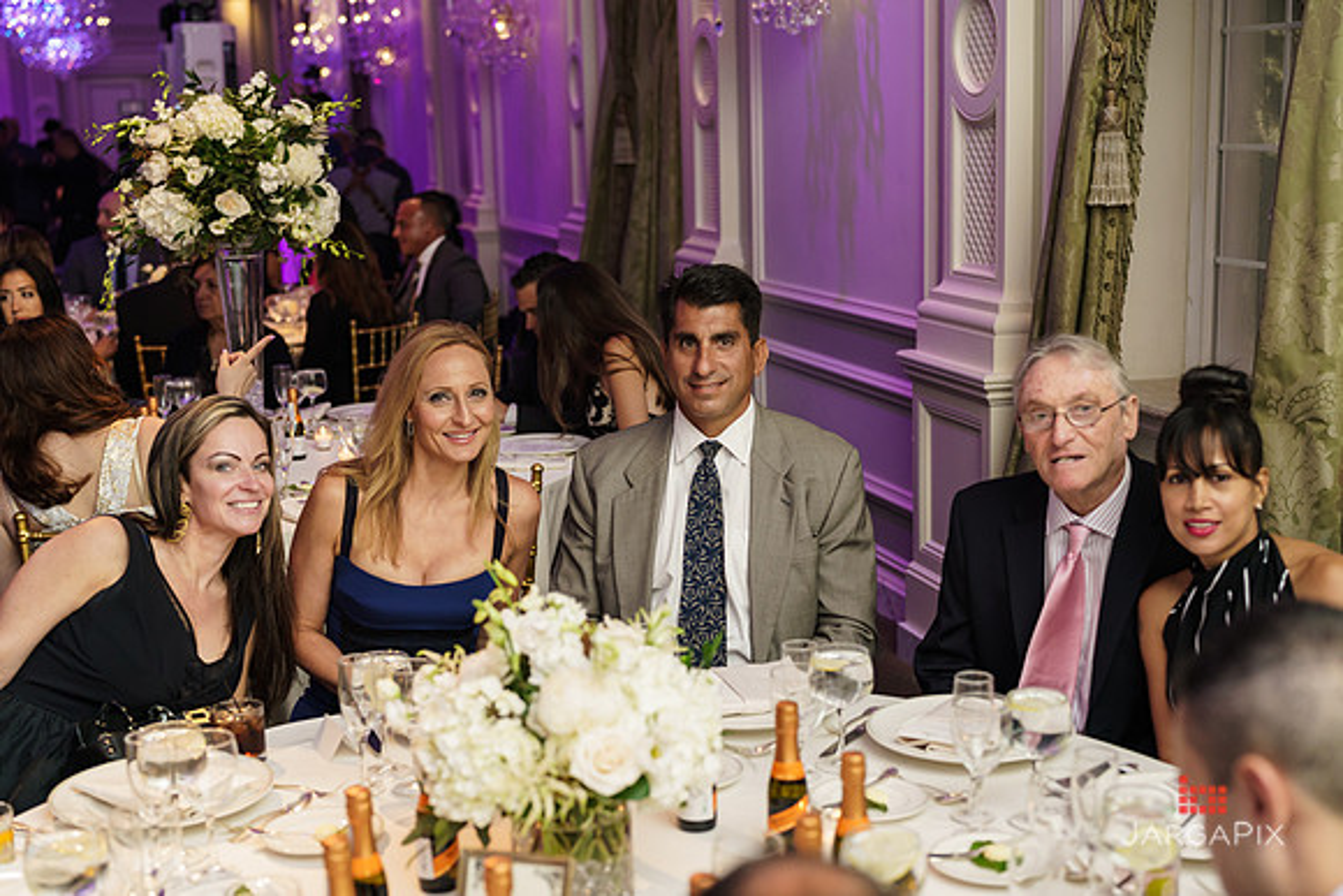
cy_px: 448
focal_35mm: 50
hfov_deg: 39.6
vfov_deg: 27.0
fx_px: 1866
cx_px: 672
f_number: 2.5
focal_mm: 50
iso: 1000
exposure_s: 1/250
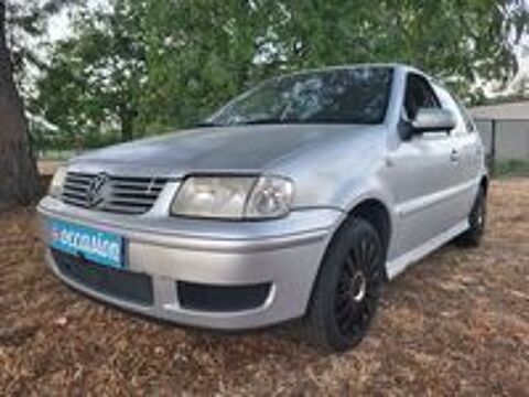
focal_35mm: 26
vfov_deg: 53.1
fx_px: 397
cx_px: 264
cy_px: 198
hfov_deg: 67.3
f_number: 1.8
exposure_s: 1/100
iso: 200
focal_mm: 5.4
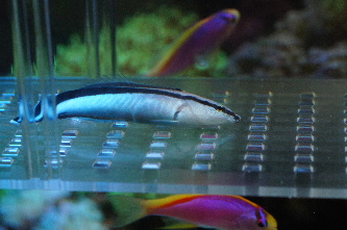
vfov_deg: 13.8
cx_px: 142
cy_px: 103
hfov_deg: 20.6
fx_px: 953
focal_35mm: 99
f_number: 7.1
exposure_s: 1/200
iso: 1600
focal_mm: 50
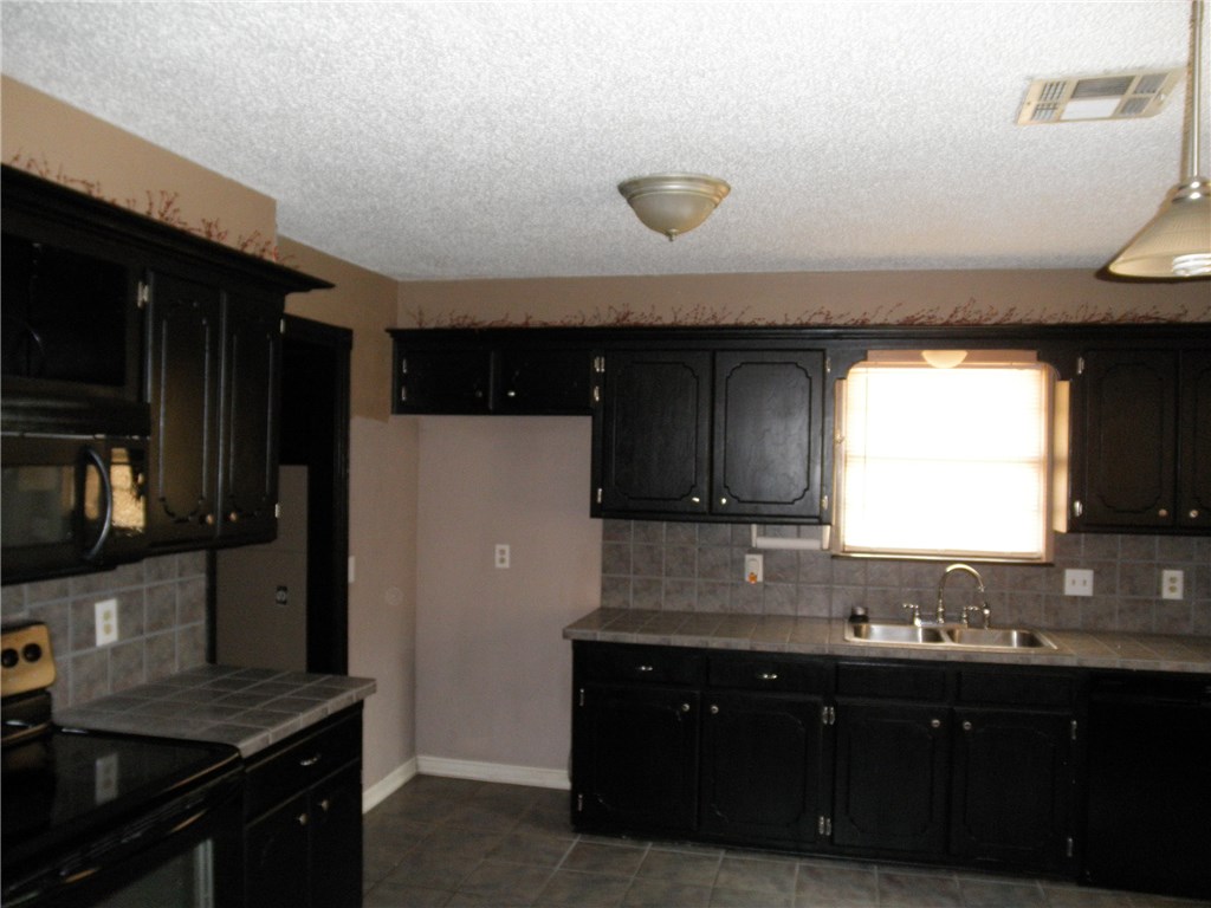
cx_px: 606
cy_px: 454
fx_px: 980
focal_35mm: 28
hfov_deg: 63.4
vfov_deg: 49.7
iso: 250
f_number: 3
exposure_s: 1/30
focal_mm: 5
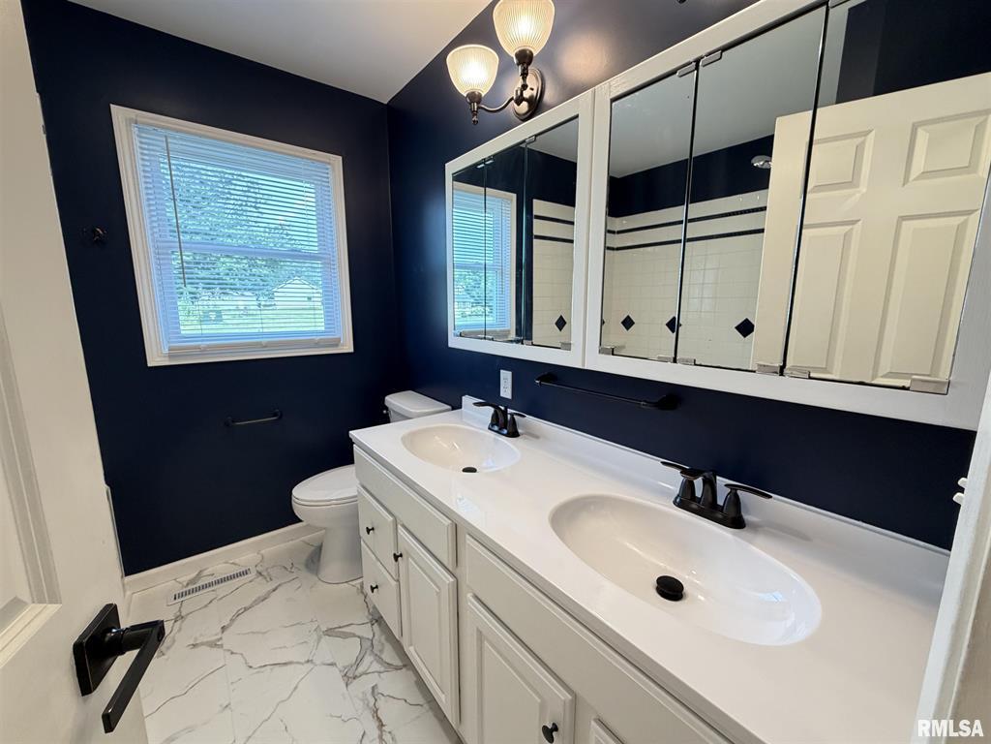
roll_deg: -0.7
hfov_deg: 102.1
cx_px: 496
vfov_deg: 85.7
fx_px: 401
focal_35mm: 14
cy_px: 372
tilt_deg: -10.4
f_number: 2.2
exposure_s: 1/120
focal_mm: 2.22
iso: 320
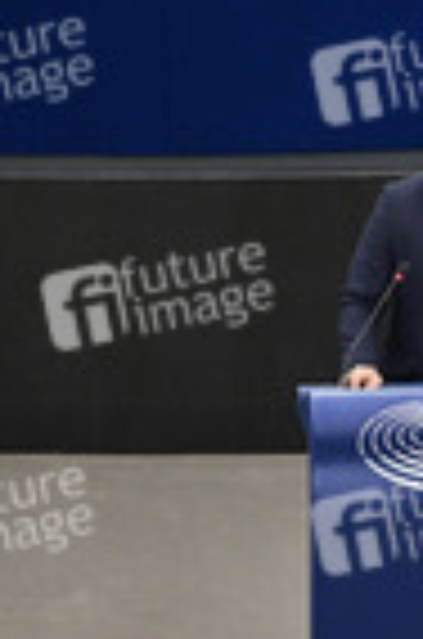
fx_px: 11246
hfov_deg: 2.2
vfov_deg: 3.3
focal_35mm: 635
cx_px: 486
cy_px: 184
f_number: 2.8
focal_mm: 200
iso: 1250
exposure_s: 1/320
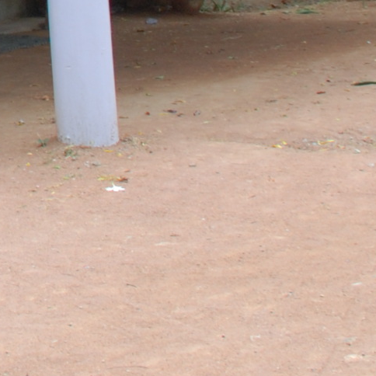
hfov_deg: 9.6
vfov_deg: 9.8
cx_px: -415
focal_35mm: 168
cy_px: -345
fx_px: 2065
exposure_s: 1/200
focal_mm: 22
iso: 200
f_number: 7.1
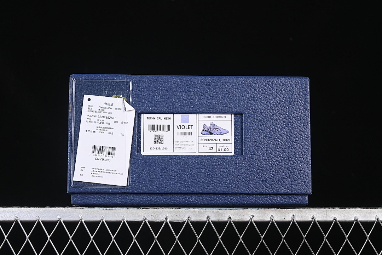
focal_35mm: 75
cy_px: 128
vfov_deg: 18.2
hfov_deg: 27.0
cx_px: 191
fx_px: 796
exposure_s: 1/60
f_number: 6.3
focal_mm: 50
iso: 160
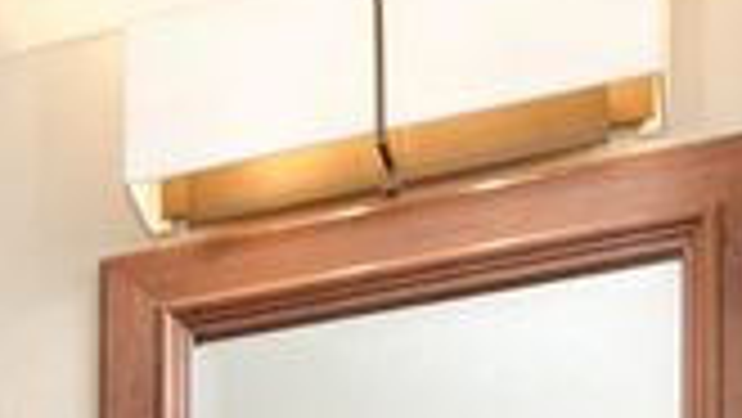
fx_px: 2303
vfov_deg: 8.3
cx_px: -261
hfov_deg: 17.1
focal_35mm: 117
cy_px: 1355
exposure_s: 1/60
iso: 640
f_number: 6.3
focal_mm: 18
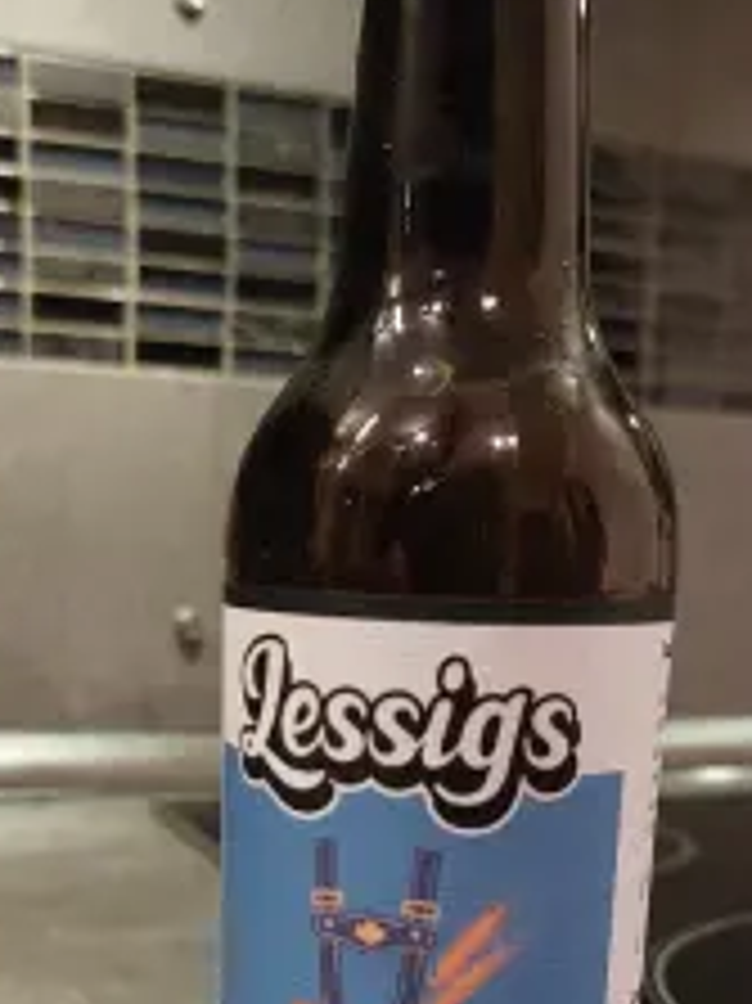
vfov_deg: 41.9
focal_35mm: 43
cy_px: 810
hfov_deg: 33.5
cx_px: 320
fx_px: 1247
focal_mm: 5.23
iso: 800
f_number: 1.8
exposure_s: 1/25
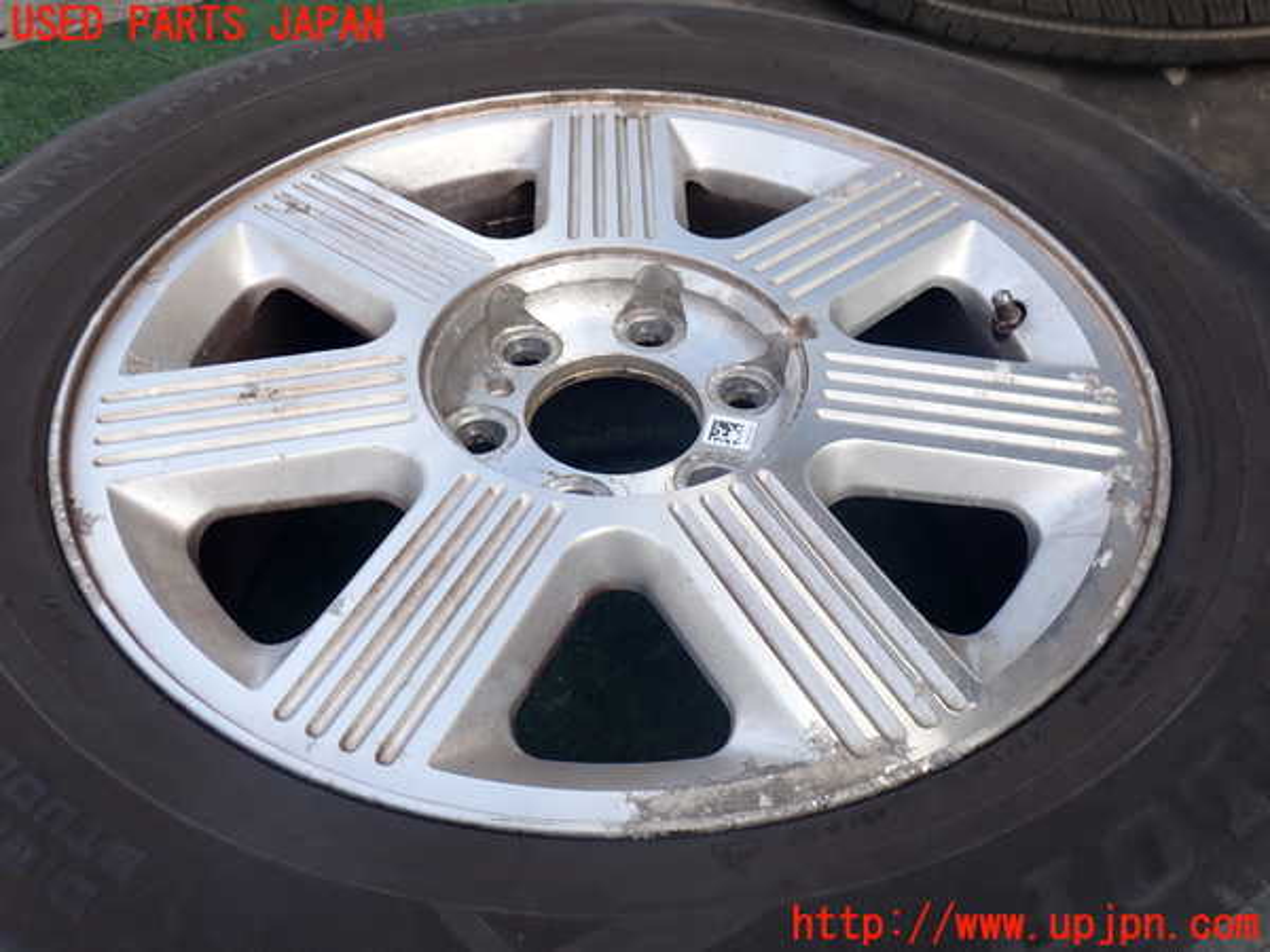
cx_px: 635
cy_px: 476
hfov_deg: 60.0
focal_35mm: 30
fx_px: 1101
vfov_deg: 46.8
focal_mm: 5.4
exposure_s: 1/250
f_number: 3.2
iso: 100
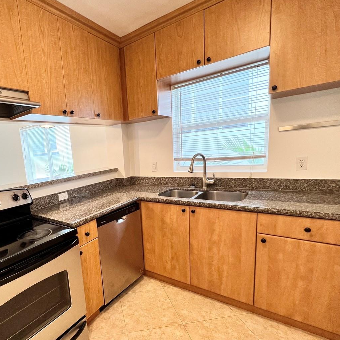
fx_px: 200
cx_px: 109
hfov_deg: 77.7
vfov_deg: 80.5
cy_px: 188
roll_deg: +5.1
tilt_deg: -9.8
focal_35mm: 18
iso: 125
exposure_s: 1/120
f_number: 1.8
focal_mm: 1.57
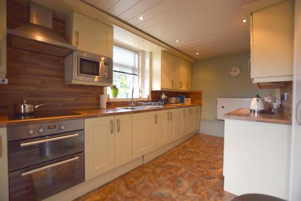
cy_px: 100
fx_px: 125
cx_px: 150
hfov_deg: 100.4
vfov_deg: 77.4
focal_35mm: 15
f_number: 4
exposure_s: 1/60
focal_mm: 10
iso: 100
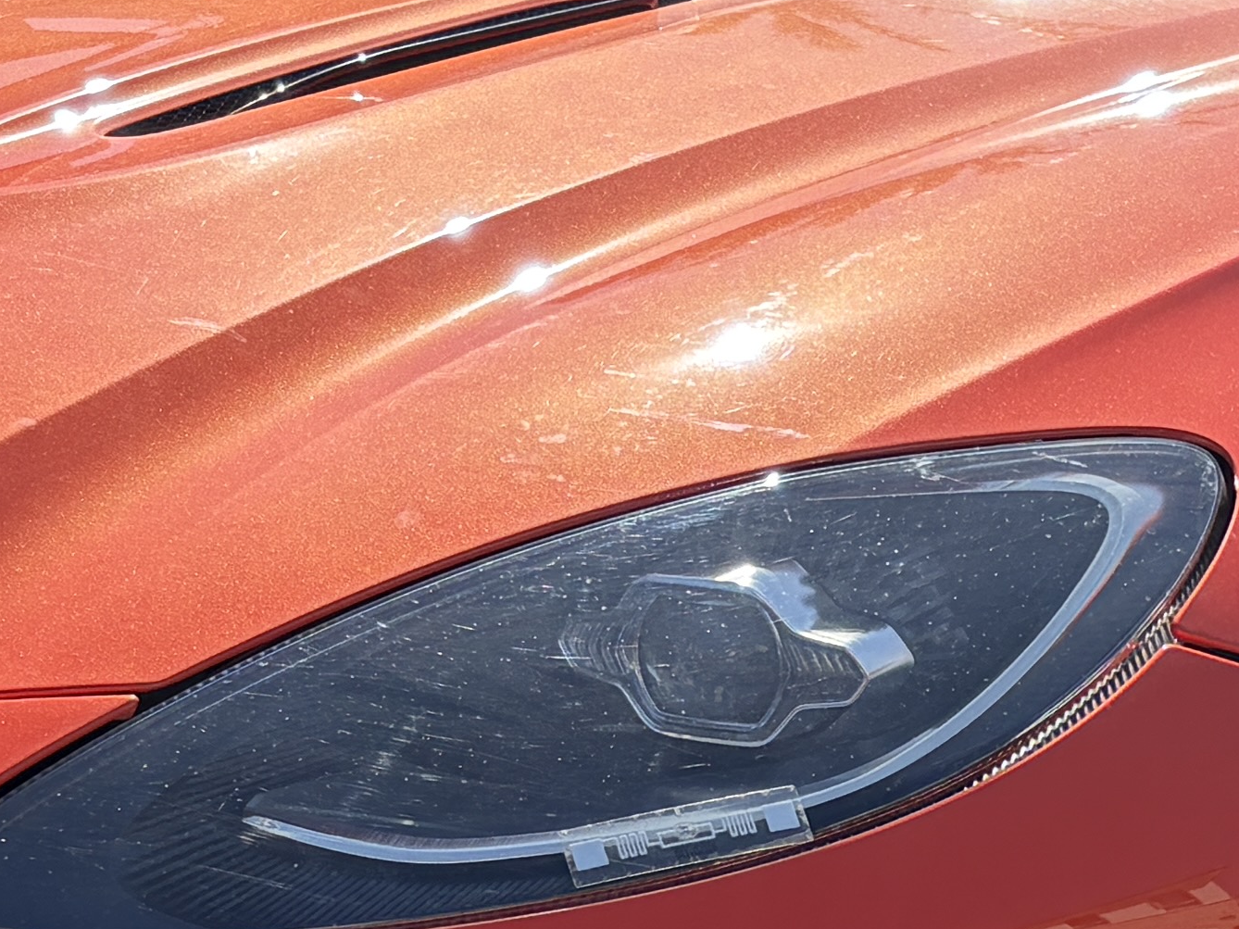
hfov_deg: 17.7
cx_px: 670
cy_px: 799
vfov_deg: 13.2
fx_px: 3972
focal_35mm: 111
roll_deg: -3.7
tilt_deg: -13.8
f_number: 1.6
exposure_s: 1/2639
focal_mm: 5.96
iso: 50
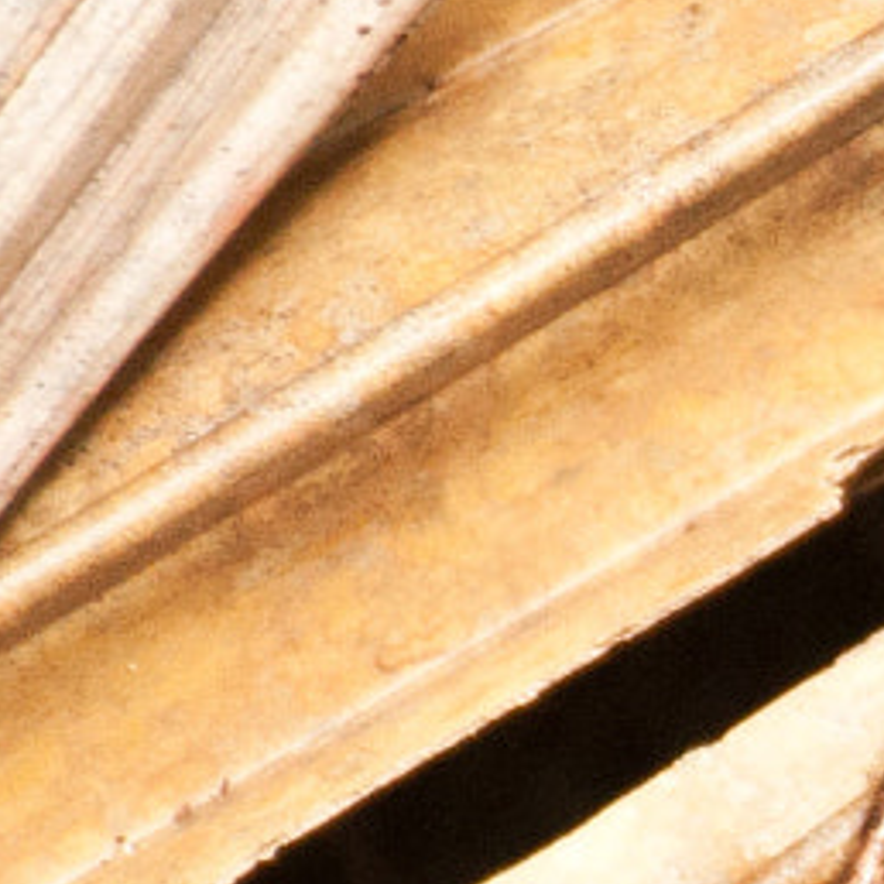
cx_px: 1059
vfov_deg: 1.6
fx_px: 31897
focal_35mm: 1104
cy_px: 594
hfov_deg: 1.6
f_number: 5.6
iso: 640
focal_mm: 140
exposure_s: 1/80
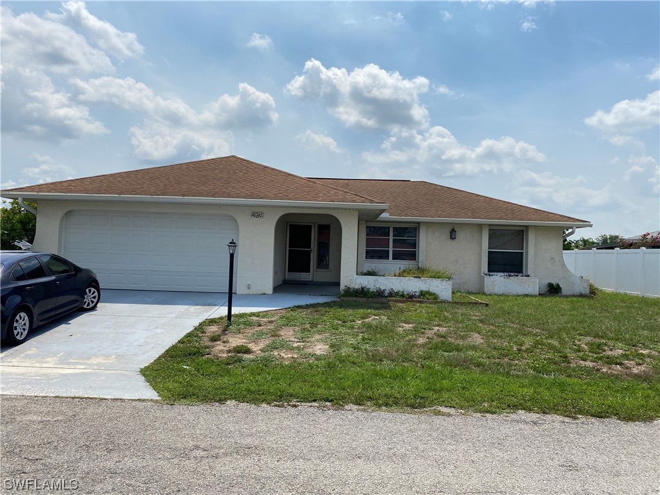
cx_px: 330
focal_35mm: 26
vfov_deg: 53.1
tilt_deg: +0.3
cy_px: 248
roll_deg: -2.2
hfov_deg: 67.3
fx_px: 496
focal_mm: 4.25
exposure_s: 1/5747
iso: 32
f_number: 1.8
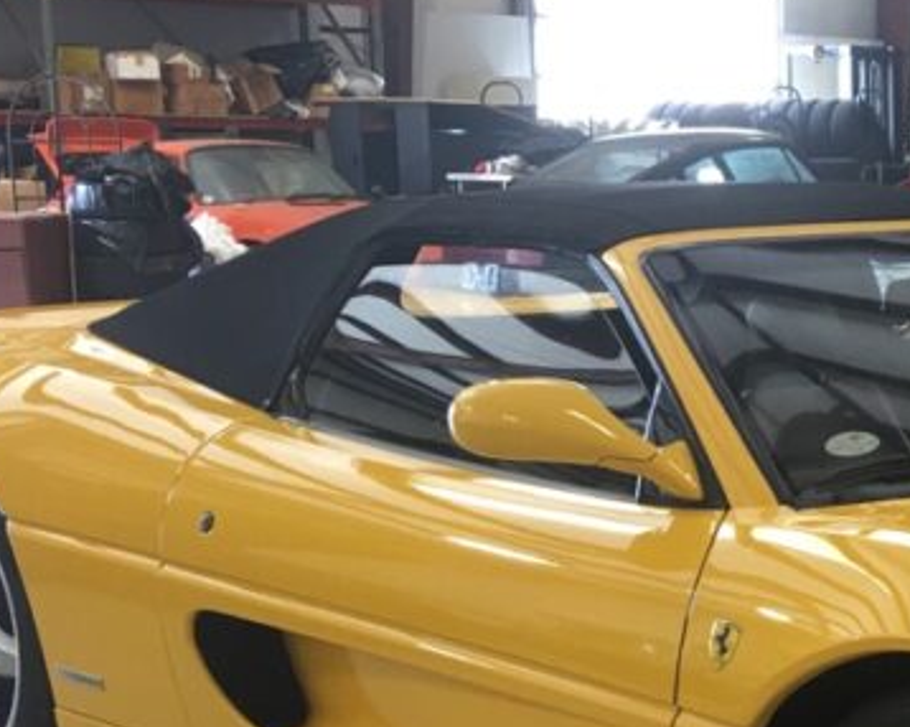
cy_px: 592
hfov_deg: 22.2
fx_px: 2180
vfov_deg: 18.7
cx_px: 1022
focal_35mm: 81
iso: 32
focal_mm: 4.15
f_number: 2.2
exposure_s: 1/15
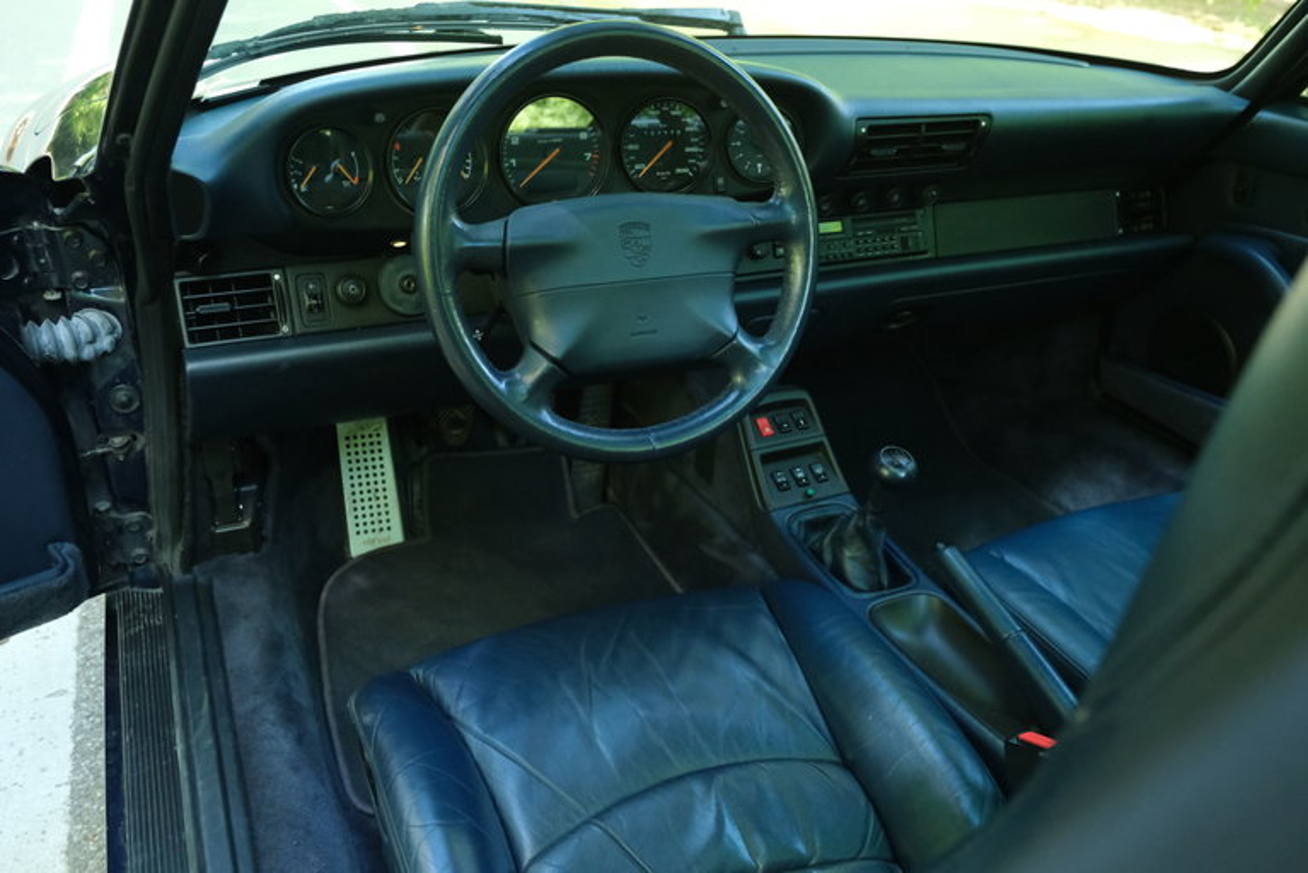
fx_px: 1054
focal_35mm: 29
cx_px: 654
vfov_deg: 45.0
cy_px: 436
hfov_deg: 63.6
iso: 5000
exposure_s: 1/125
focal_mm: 19.6
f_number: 4
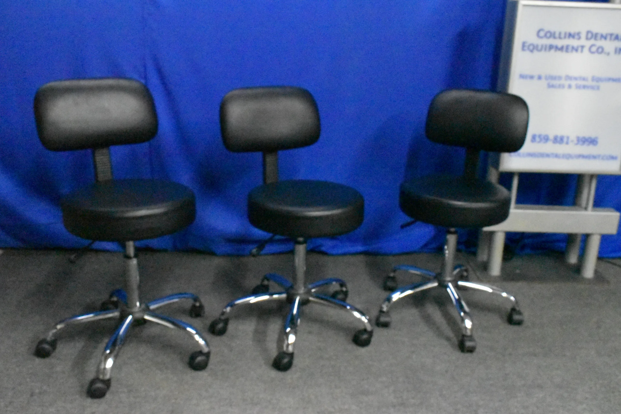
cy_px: 207
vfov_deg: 36.9
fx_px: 621
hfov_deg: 53.1
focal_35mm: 36
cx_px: 310
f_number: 8
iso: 25600
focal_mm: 24
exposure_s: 1/320
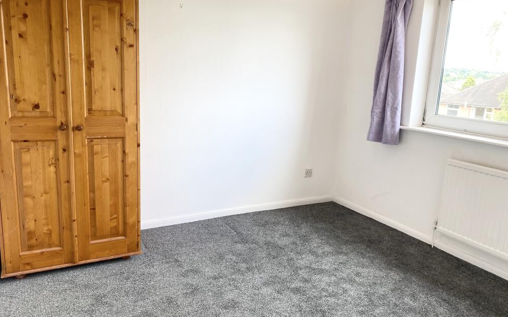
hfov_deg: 66.5
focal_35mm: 28
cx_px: 253
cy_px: 163
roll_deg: -2.6
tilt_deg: -12.5
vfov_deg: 44.5
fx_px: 388
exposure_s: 1/100
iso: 40
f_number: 1.8
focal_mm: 4.25
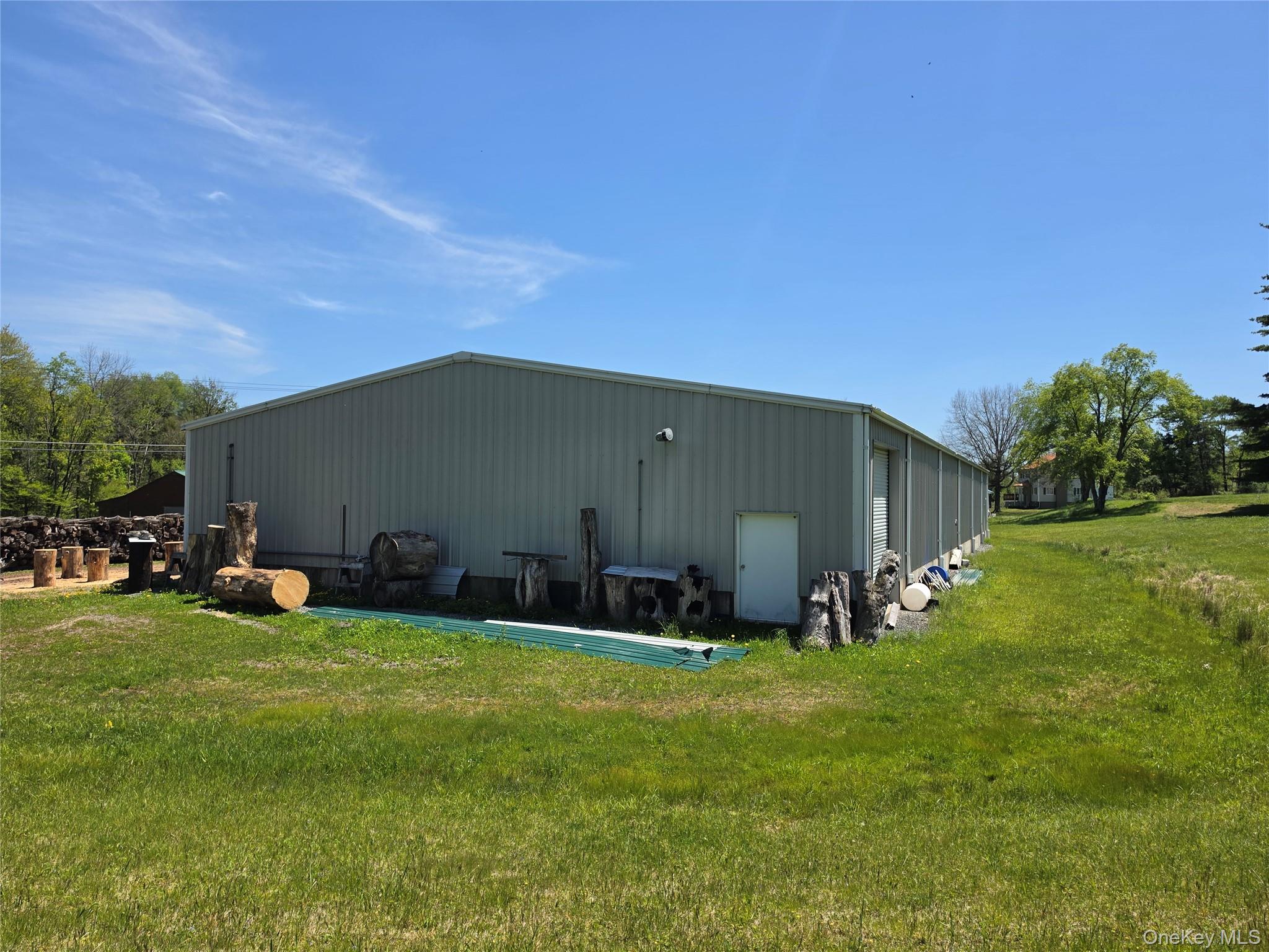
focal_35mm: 23
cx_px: 634
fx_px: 843
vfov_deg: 58.9
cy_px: 476
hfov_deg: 73.9
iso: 64
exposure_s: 1/7058
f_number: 1.4
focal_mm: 6.5
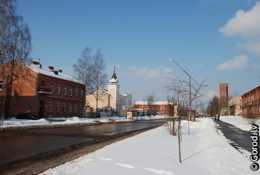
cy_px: 88
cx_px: 130
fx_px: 217
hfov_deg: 61.8
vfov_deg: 43.8
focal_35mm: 30
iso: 100
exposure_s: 1/60
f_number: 19
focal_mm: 20
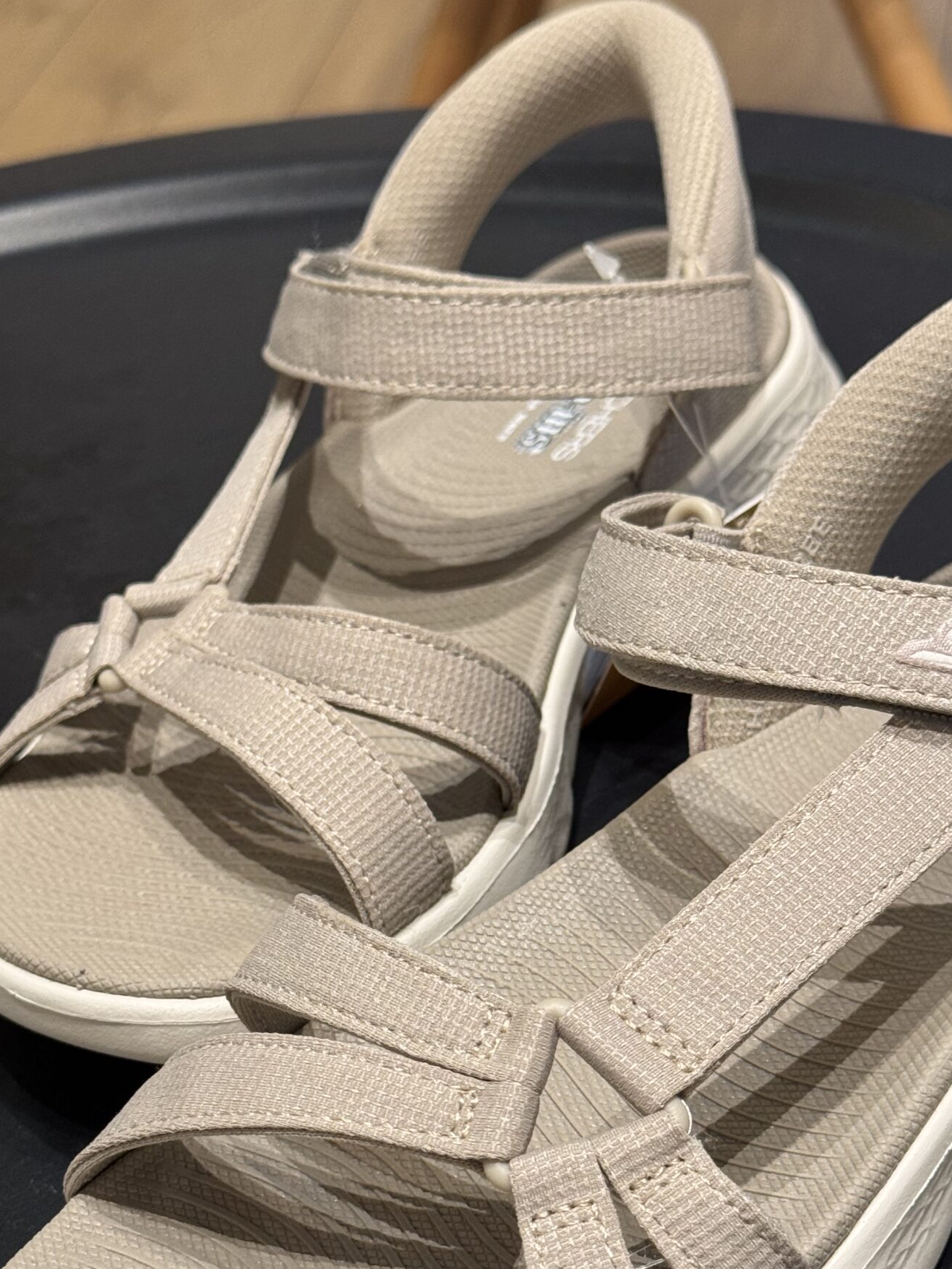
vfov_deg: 27.5
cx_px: 499
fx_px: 2566
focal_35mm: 70
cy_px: 881
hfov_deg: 21.0
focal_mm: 6.76
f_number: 1.78
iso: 125
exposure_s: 1/50
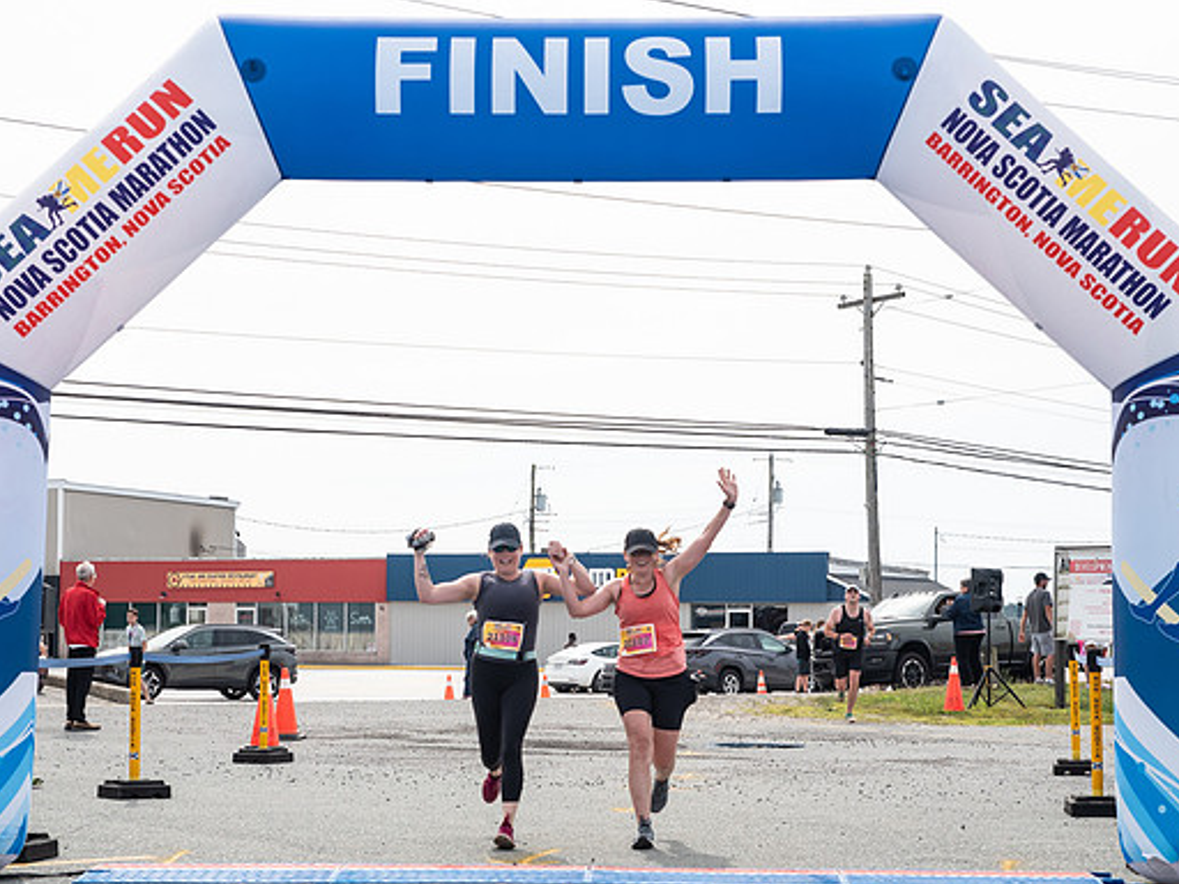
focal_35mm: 69
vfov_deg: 21.3
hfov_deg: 28.2
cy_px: 497
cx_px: 552
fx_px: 2350
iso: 800
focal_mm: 52
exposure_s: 1/3200
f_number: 4
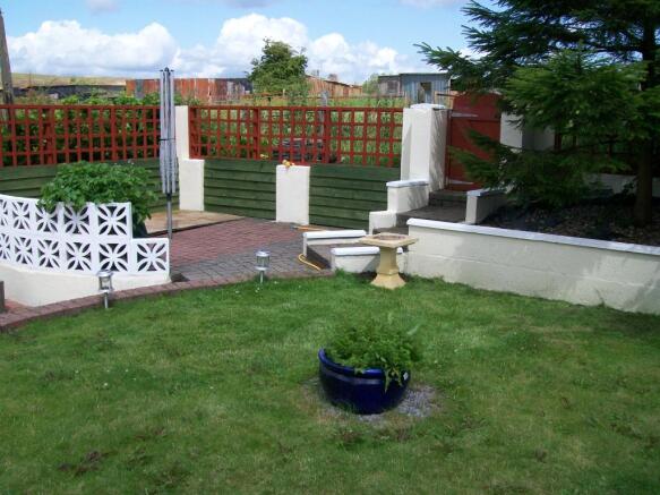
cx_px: 330
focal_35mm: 36
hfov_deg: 51.4
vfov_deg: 39.6
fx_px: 686
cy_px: 248
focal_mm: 6
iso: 64
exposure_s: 1/400
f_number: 4.8
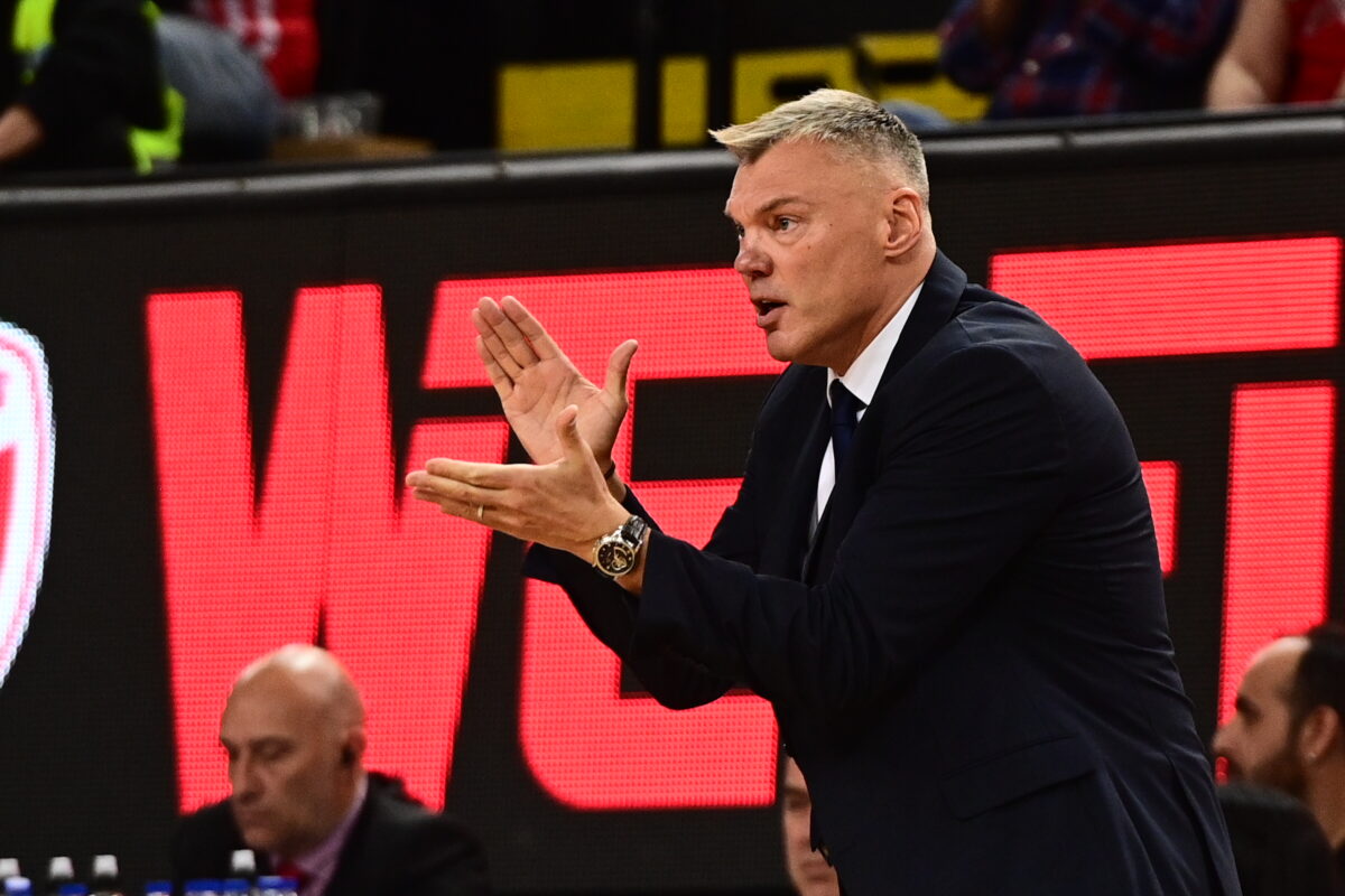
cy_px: 448
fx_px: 7472
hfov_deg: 10.3
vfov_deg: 6.9
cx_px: 672
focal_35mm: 200
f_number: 3.2
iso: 2500
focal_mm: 200
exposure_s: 1/640
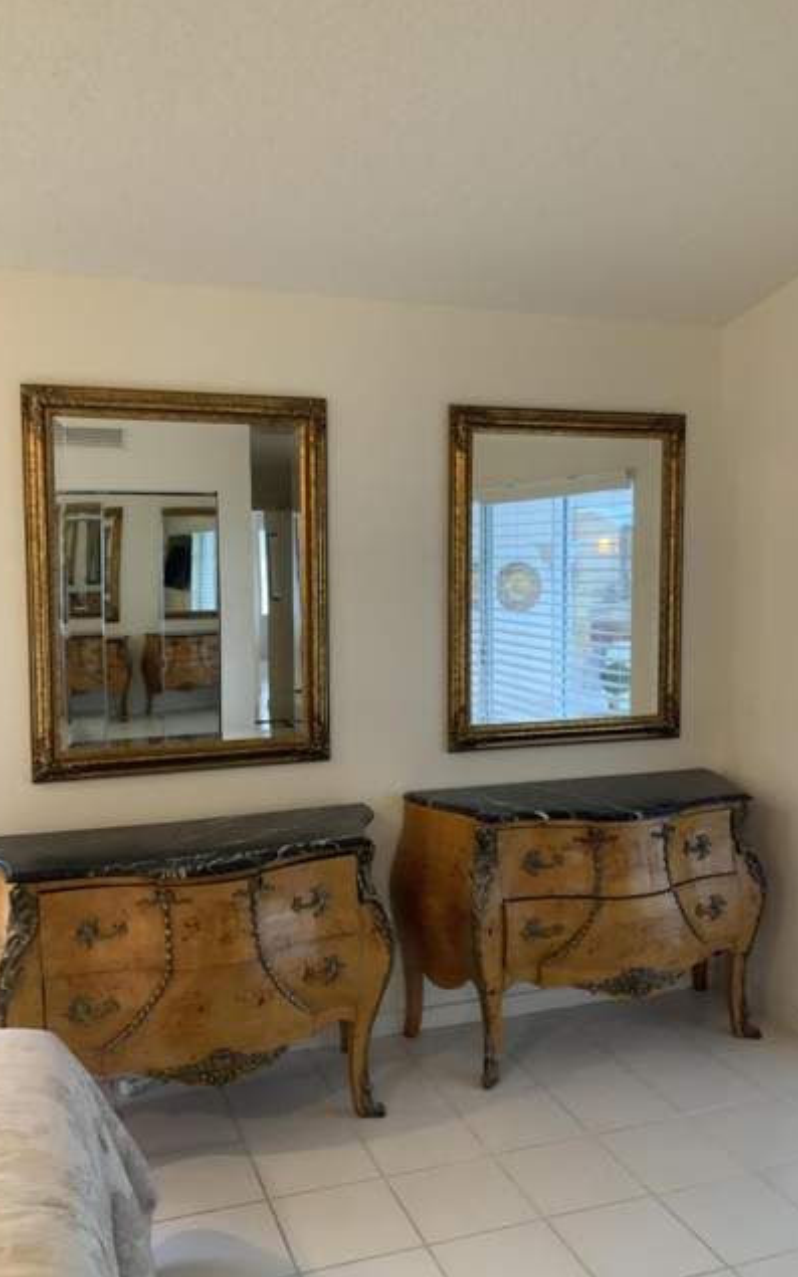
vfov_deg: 61.2
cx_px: 390
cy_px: 635
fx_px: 1078
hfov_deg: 40.6
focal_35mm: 31
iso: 160
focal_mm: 3
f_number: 1.8
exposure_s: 1/60
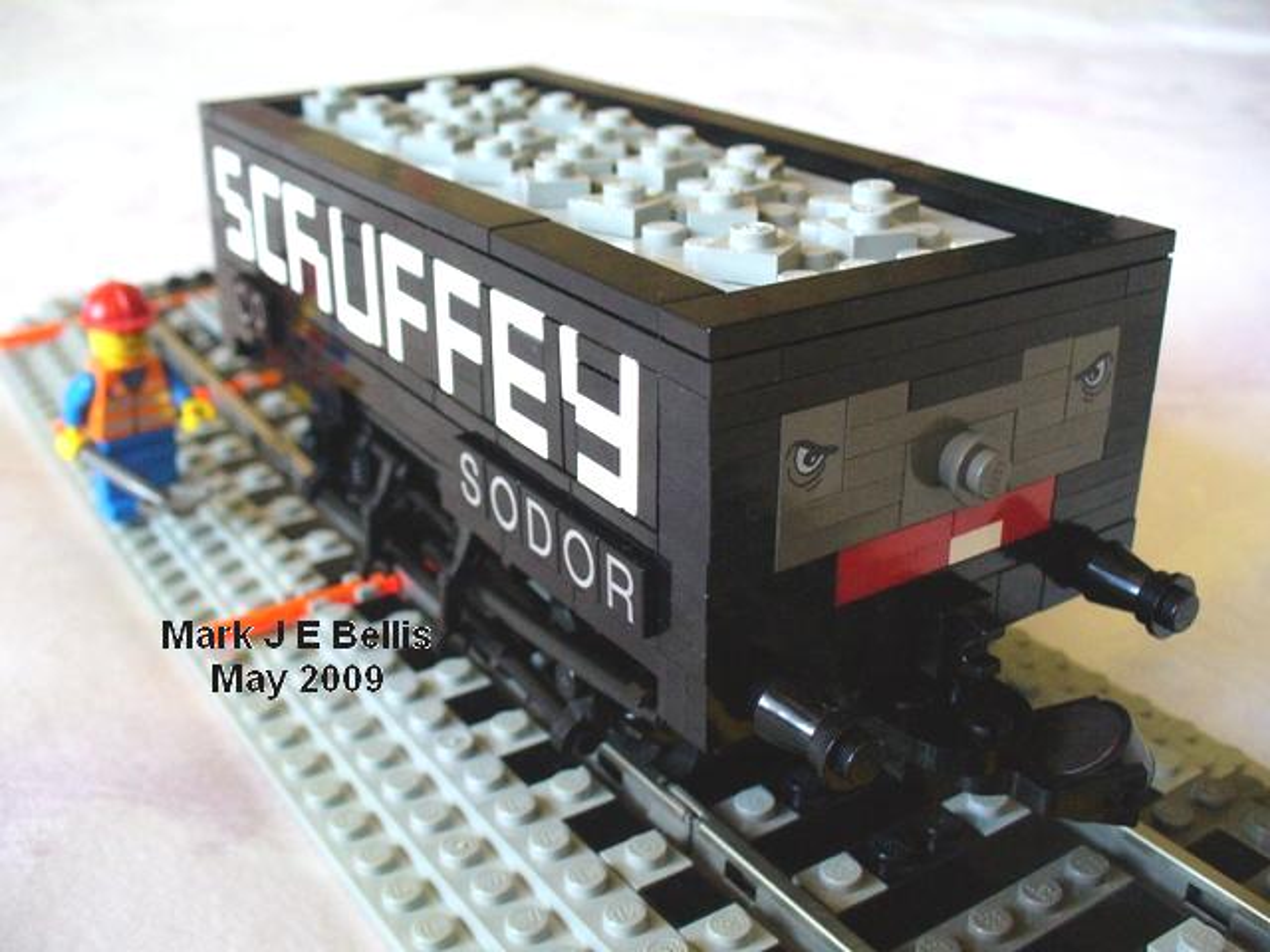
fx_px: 1357
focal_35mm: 37
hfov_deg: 50.1
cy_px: 476
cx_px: 635
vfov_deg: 38.7
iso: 400
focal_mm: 6.1
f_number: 2.8
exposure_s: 1/80
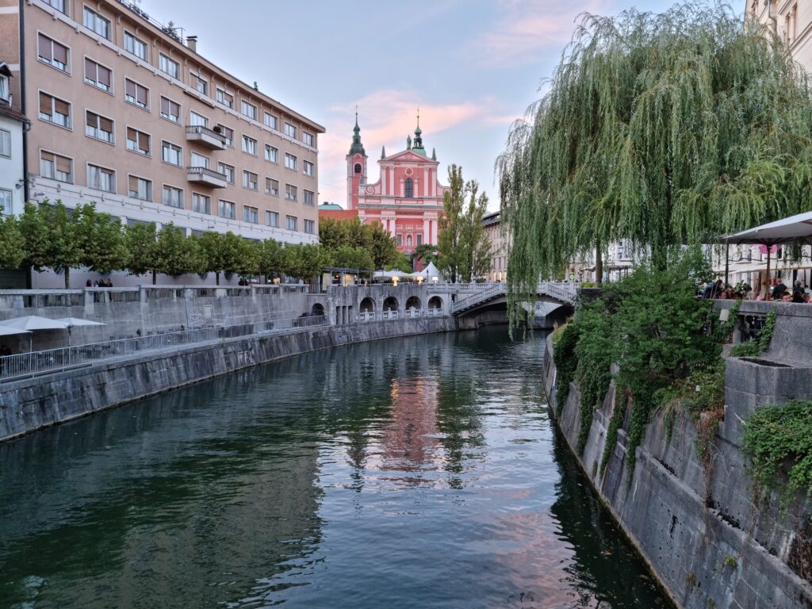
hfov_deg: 65.3
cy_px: 304
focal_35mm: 27
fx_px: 633
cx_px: 406
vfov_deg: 51.4
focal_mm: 5.9
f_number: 2
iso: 100
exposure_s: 1/50
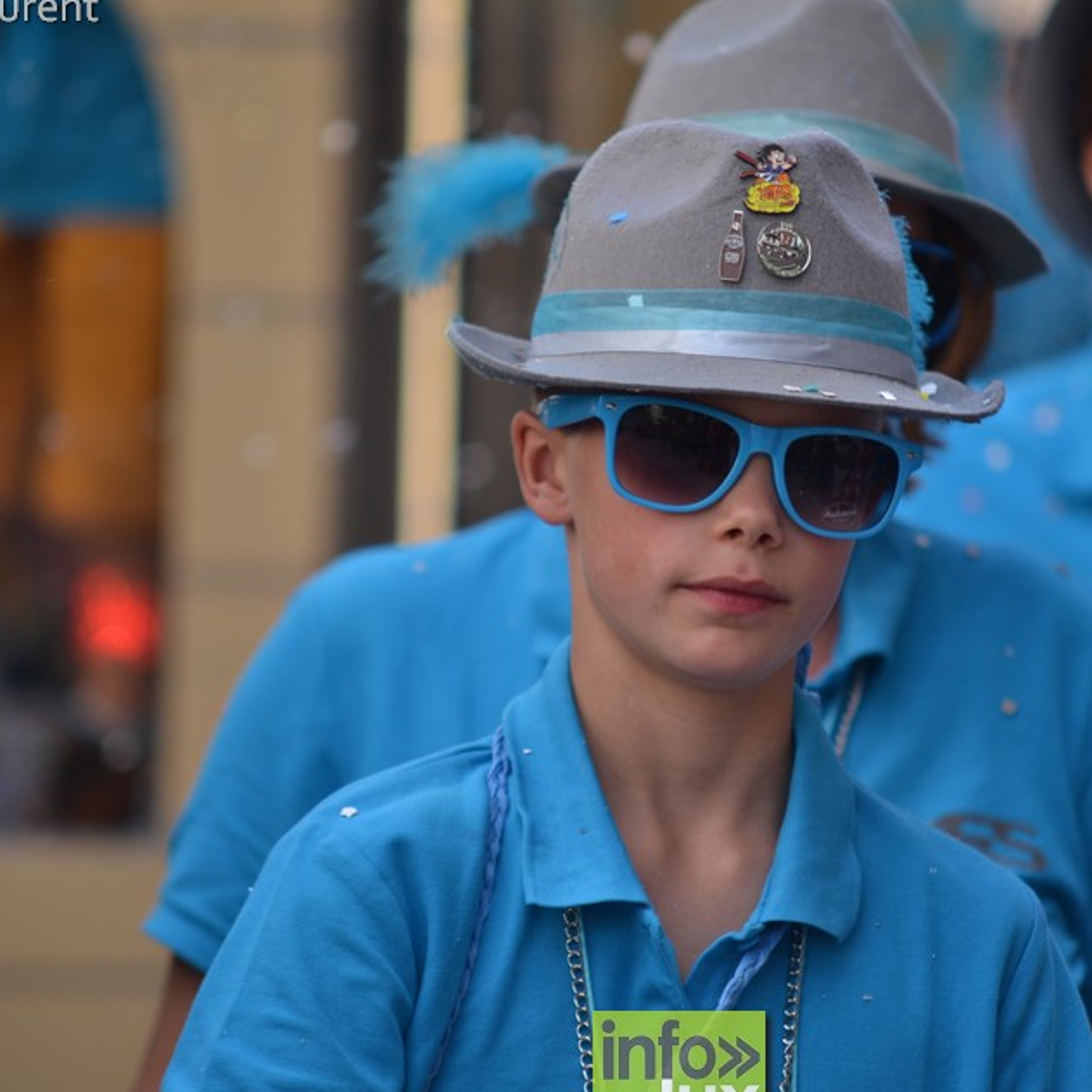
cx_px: 679
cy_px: 561
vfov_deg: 5.7
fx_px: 11064
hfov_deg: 5.6
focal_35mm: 310
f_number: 2.8
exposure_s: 1/400
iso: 100
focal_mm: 150
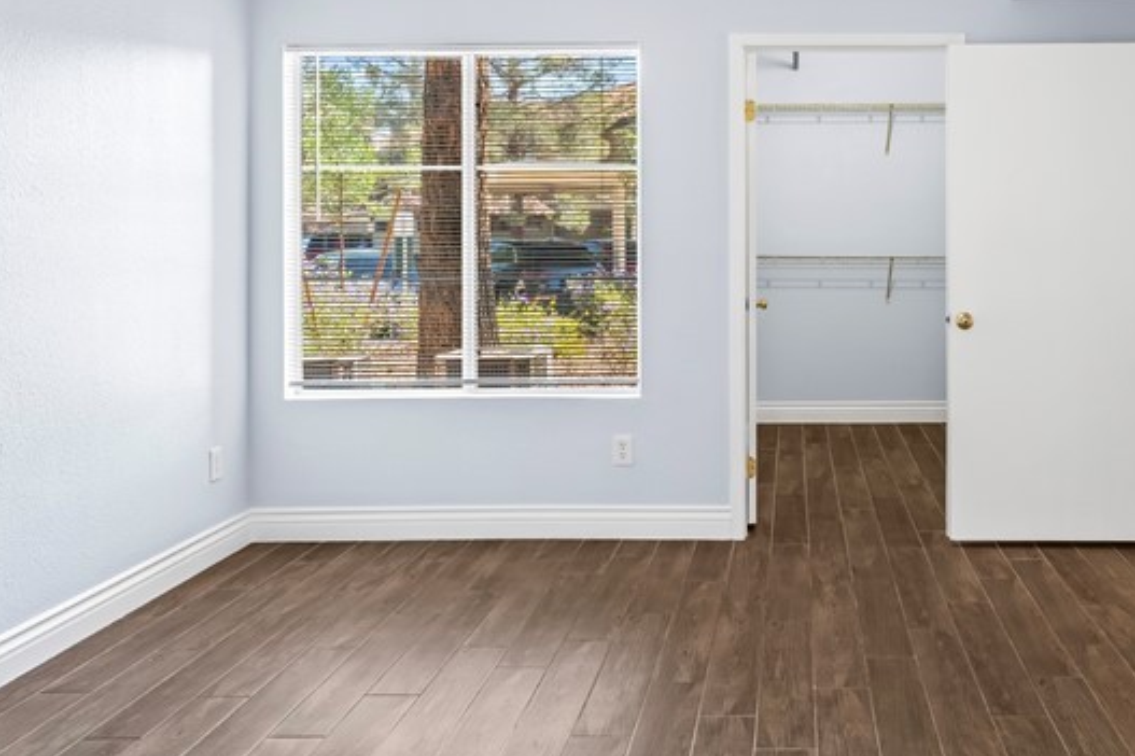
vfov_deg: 37.3
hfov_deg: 52.9
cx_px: 798
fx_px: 1103
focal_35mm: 35
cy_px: 240
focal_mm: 17
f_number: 8
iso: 400
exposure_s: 1/400
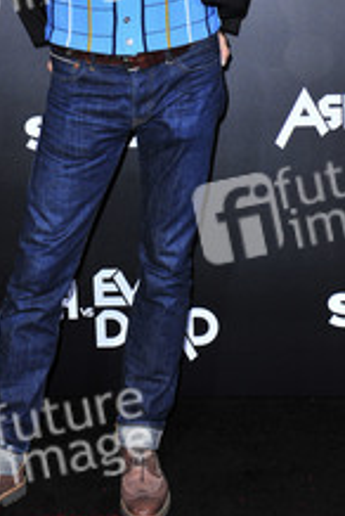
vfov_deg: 25.7
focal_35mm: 77
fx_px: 1103
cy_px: 90
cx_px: 100
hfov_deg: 17.7
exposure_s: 1/320
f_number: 5.6
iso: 640
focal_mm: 42
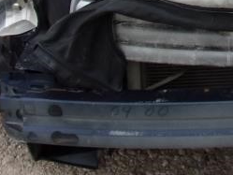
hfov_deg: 24.7
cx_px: 203
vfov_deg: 17.6
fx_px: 519
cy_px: -68
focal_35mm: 77
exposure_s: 1/150
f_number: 3.3
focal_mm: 4.3
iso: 80
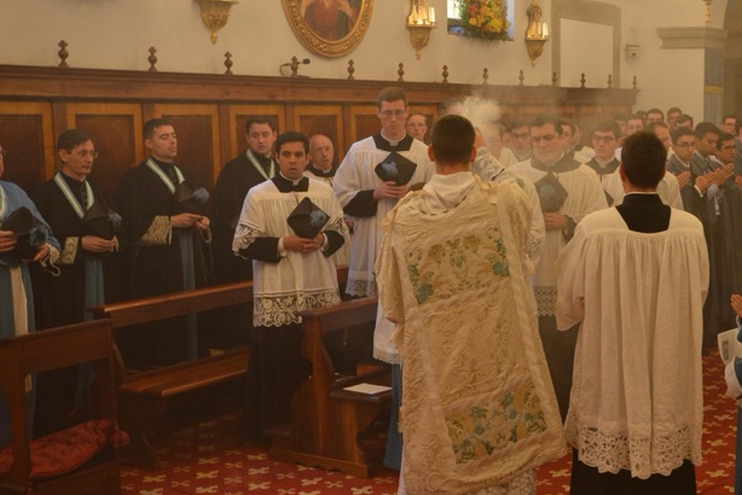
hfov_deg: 34.0
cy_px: 243
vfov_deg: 23.8
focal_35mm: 57
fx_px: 1175
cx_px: 590
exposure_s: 1/125
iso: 1600
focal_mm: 35
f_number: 5.6
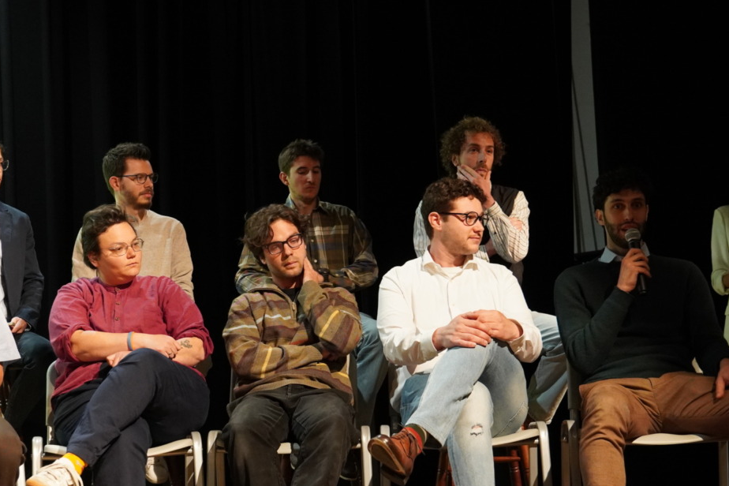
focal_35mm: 54
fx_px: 1093
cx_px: 304
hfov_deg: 36.8
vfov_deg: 24.9
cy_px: 329
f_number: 3.5
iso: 2000
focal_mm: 26
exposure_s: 1/100
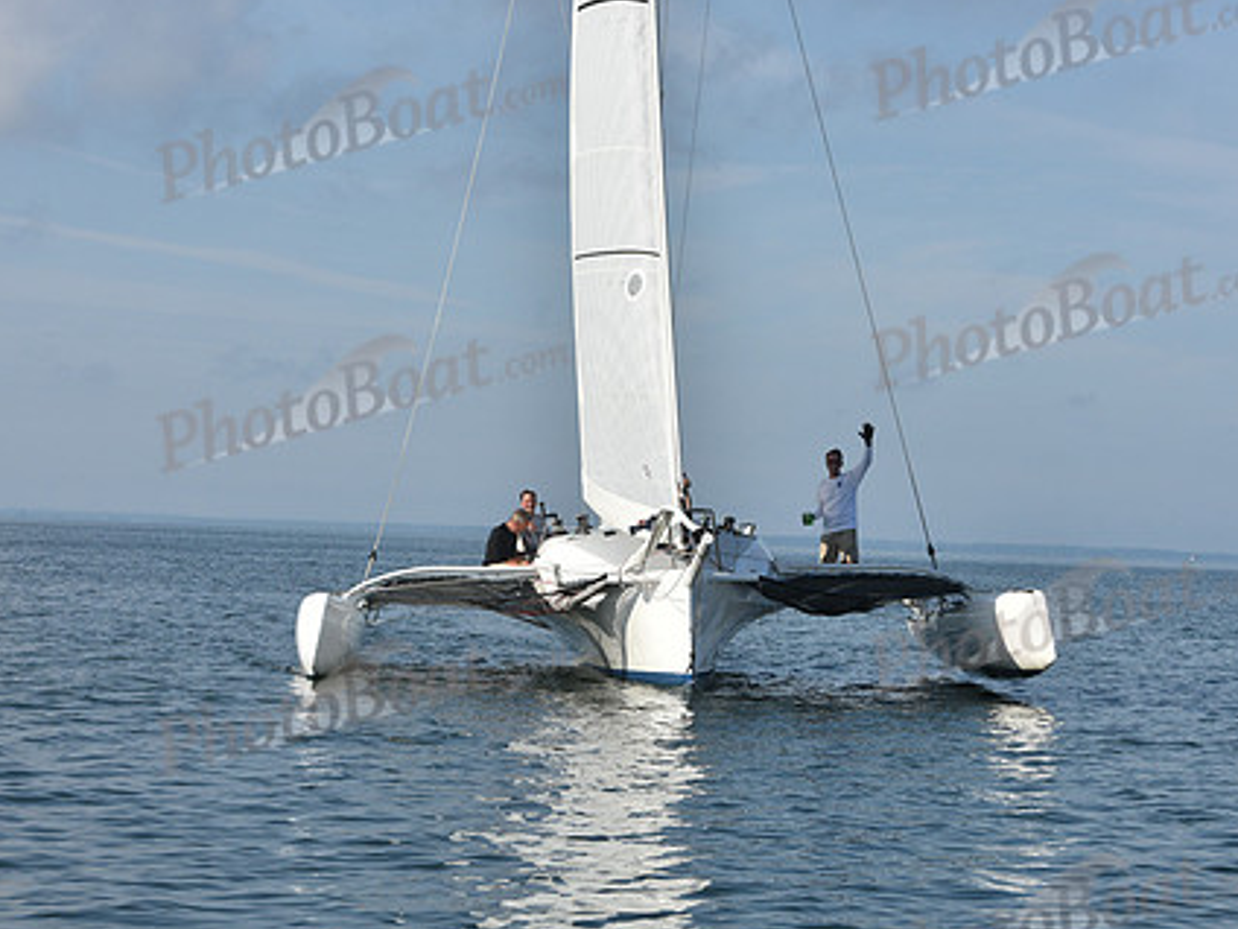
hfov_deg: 18.2
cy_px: 507
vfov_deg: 13.7
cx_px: 721
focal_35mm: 108
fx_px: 3862
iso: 320
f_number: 13
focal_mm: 82
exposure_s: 1/800
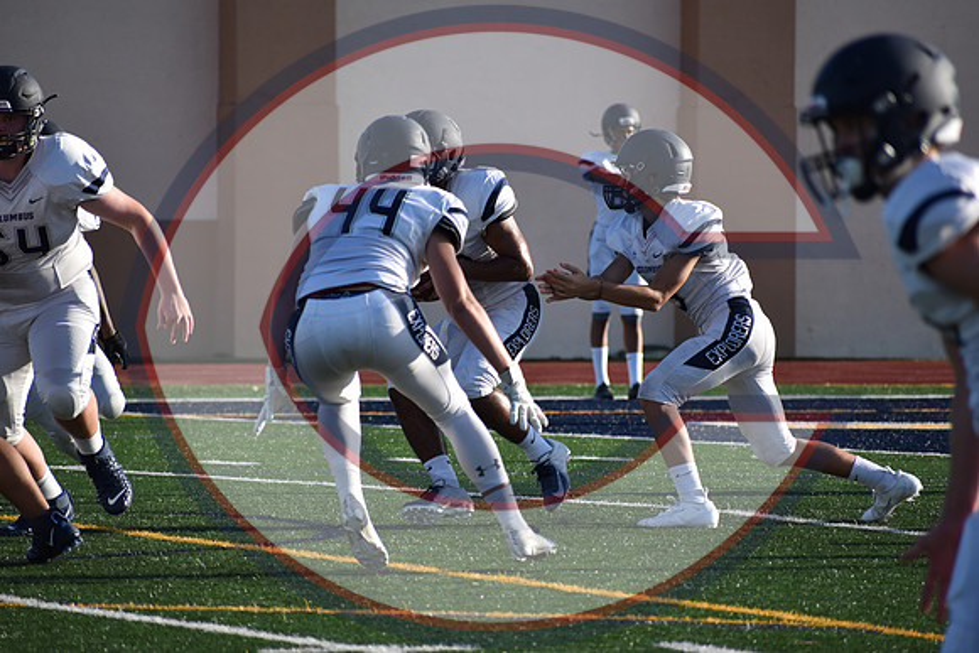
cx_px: 490
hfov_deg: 6.0
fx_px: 9384
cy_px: 326
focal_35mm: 345
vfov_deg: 4.0
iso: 400
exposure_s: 1/1250
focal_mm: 230
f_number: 5.6
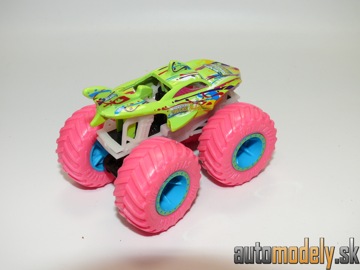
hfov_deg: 45.8
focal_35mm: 41
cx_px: 180
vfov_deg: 35.1
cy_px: 135
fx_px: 426
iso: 100
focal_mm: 8.2
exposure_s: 1/30
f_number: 4
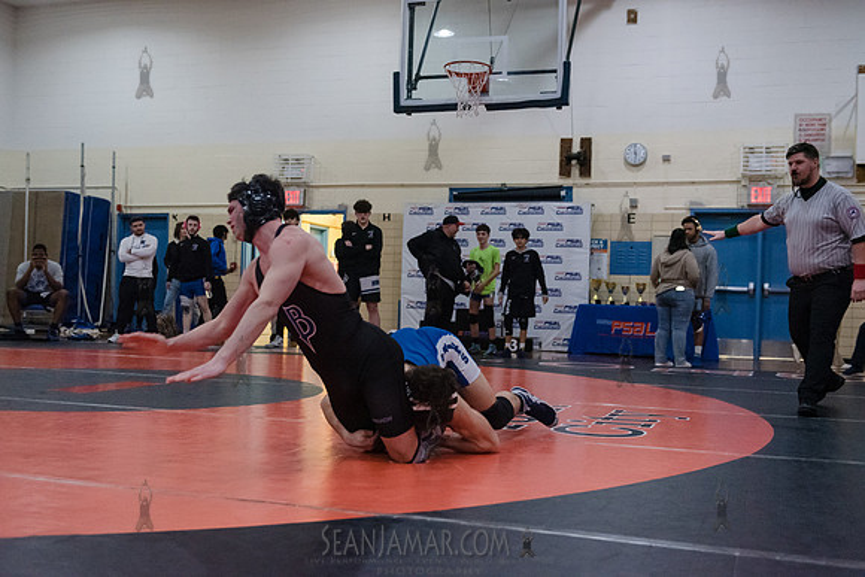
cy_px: 288
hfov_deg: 48.4
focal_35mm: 40
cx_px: 432
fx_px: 961
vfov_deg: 33.4
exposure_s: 1/400
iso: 8000
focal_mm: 40
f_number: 3.2
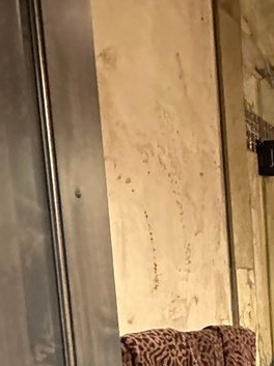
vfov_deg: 28.9
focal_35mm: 61
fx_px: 645
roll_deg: +0.4
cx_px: 389
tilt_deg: -7.9
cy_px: 395
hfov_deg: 21.0
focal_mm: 2.22
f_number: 2.2
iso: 1000
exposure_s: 1/40
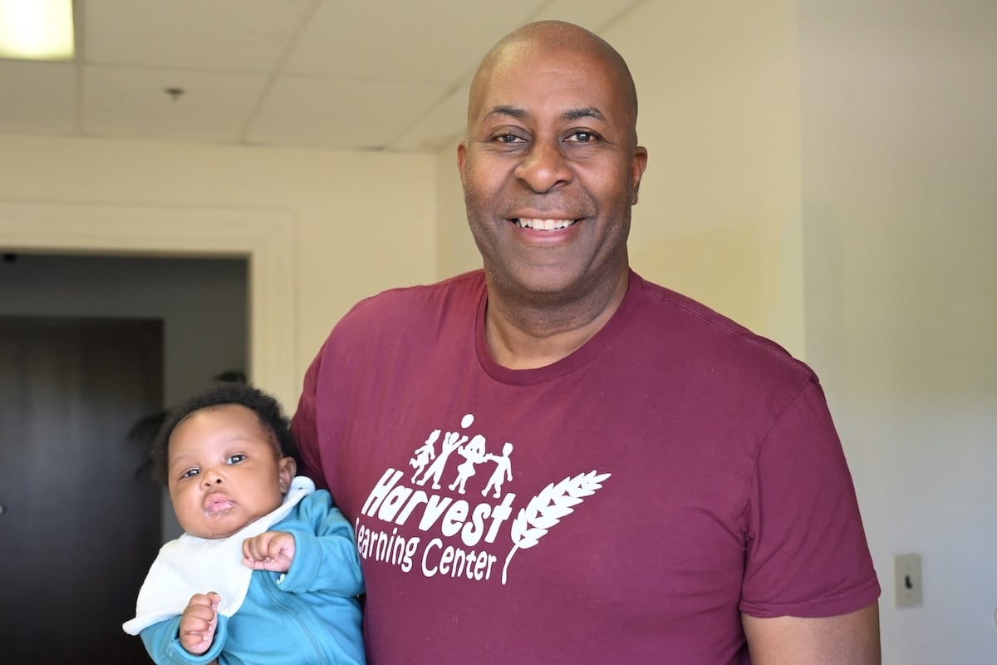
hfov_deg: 49.6
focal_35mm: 39
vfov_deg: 34.2
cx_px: 498
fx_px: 1080
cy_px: 332
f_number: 5
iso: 2000
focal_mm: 39
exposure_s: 1/125
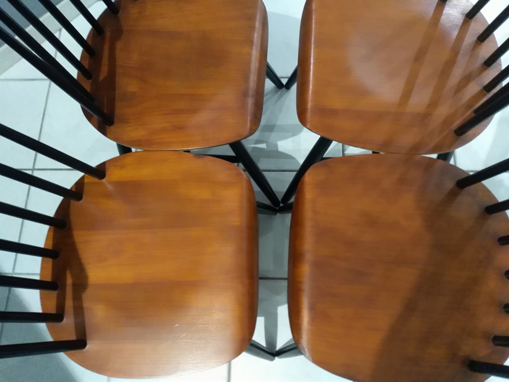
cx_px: 254
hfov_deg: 67.3
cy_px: 191
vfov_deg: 53.1
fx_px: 382
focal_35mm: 26
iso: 1161
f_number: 2
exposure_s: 1/14.3
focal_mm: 3.54
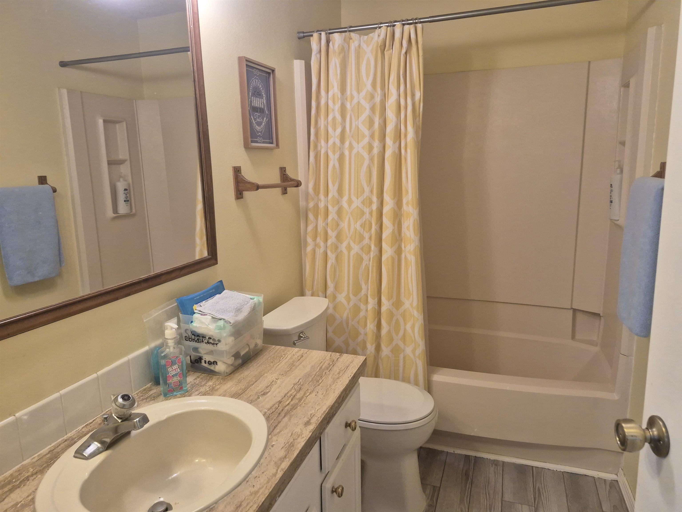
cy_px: 256
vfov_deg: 58.9
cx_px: 341
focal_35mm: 23
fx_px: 453
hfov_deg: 73.9
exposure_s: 1/120
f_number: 1.8
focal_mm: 5.4
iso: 200
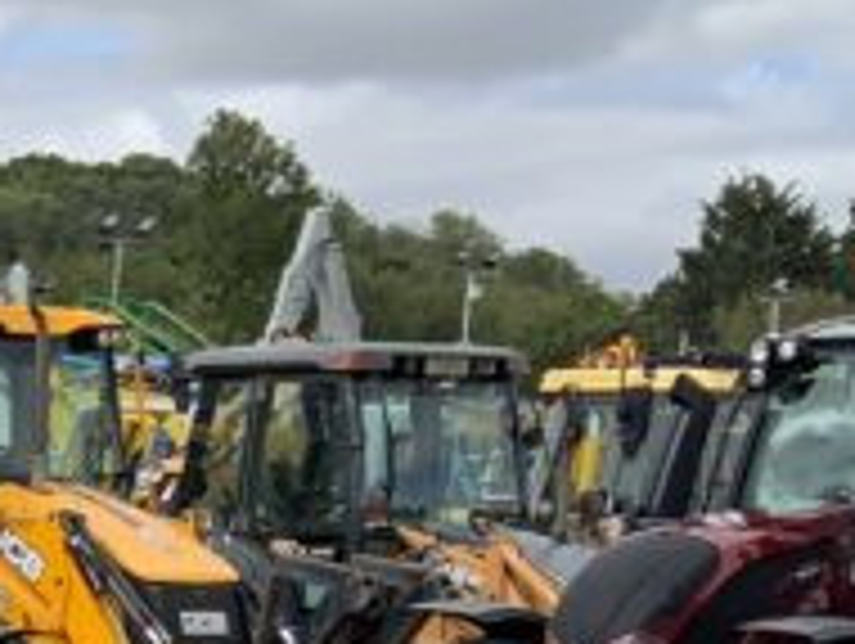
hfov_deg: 10.9
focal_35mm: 156
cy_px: 1099
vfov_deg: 9.2
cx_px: -1125
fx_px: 3858
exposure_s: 1/978
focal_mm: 3
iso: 16
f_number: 1.8
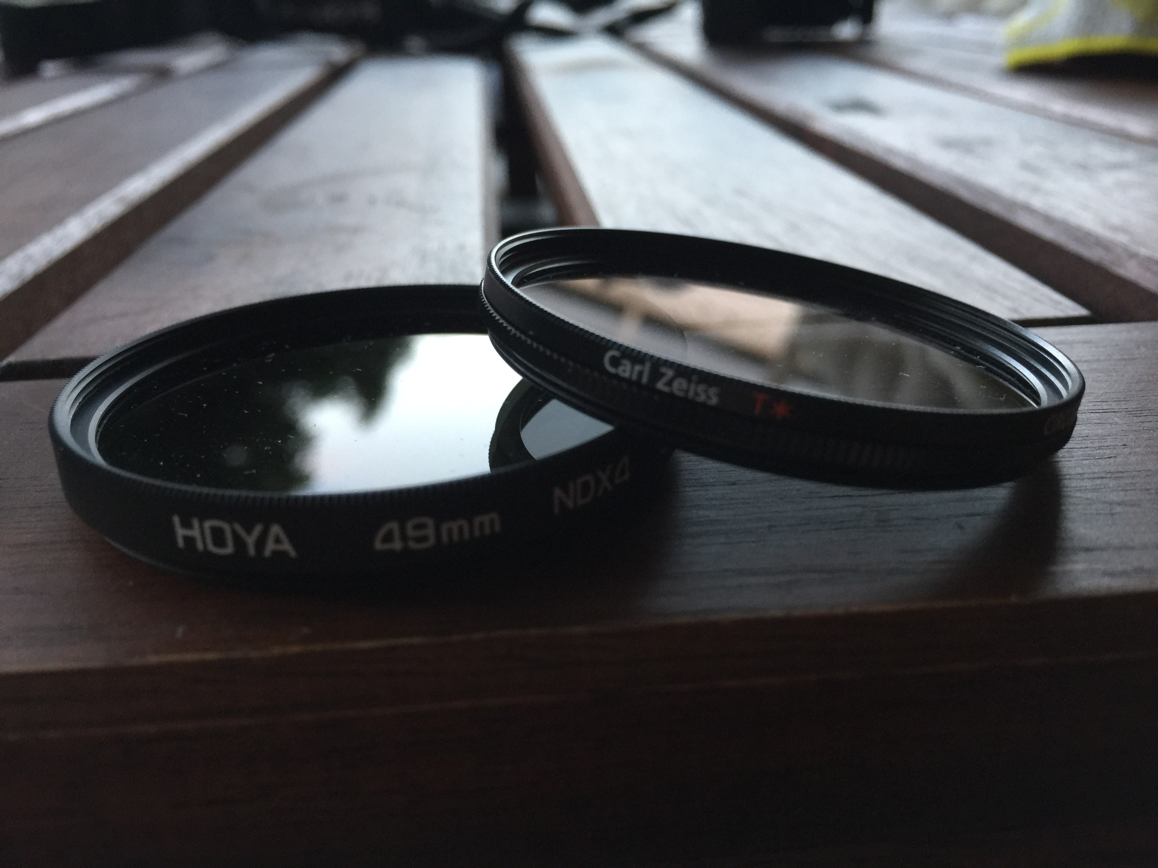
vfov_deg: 48.2
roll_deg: -1.2
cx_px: 579
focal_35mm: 29
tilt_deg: -24.2
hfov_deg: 61.7
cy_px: 434
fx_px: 970
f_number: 2.2
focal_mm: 4.15
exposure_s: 1/17
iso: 80
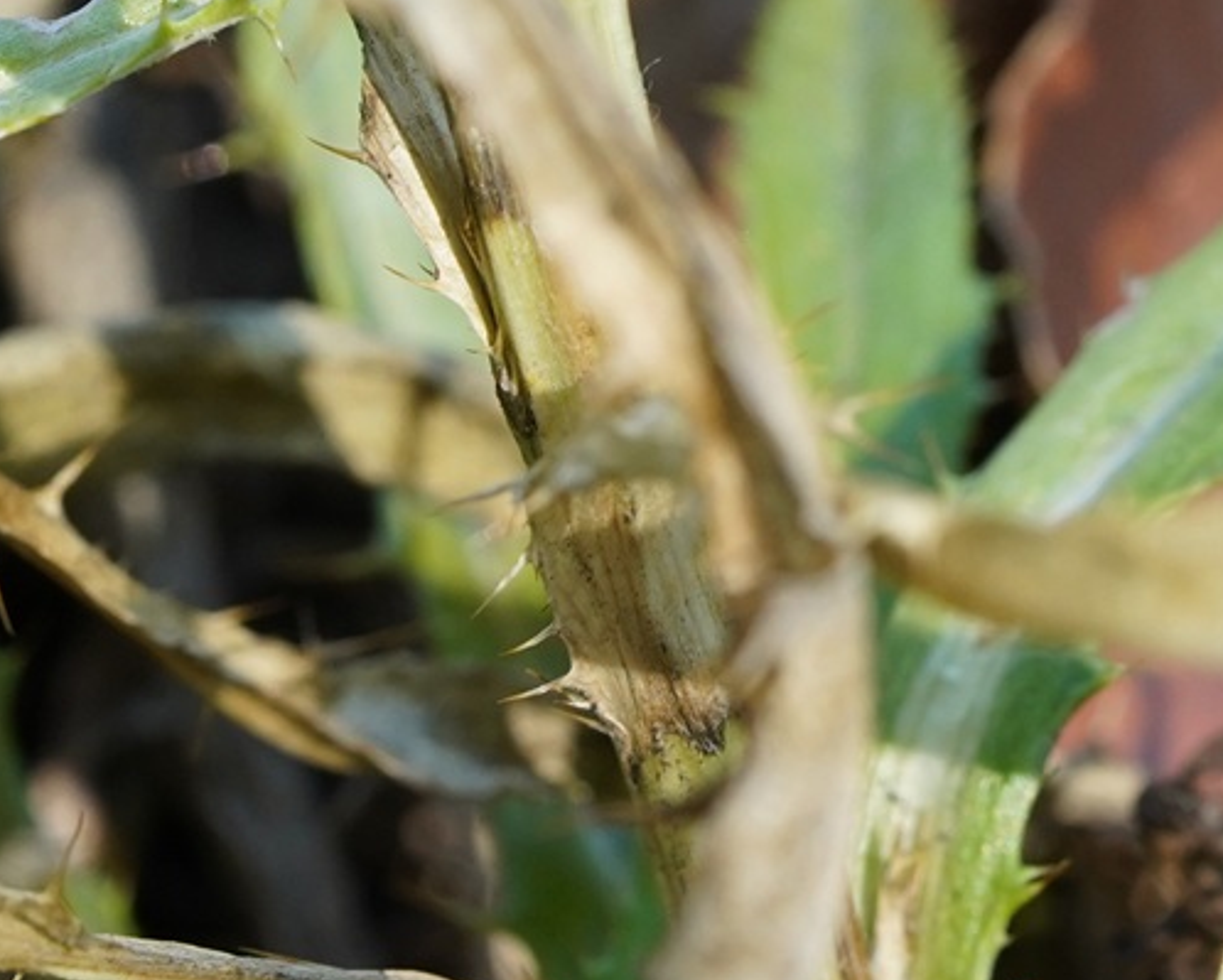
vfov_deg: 4.3
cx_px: 1658
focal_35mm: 356
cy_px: -295
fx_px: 12893
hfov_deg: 5.4
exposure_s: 1/160
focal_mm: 90
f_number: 9
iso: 1000
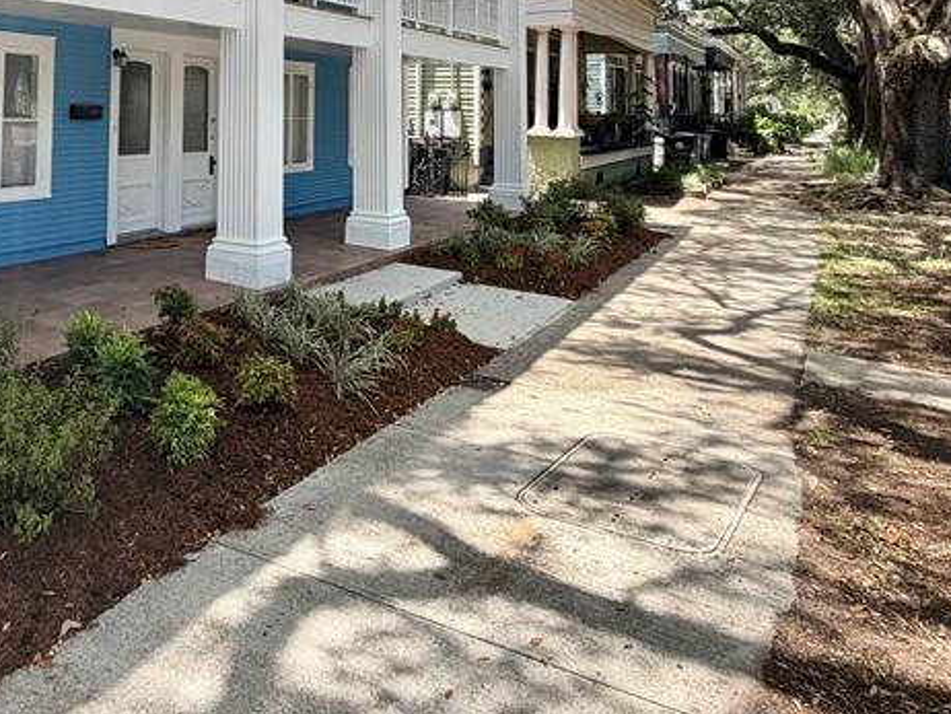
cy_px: 58
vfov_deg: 41.5
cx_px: 216
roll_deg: -1.0
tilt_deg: +2.2
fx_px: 852
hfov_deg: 55.0
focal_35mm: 31
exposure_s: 1/502
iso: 50
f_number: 2.2
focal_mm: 2.22
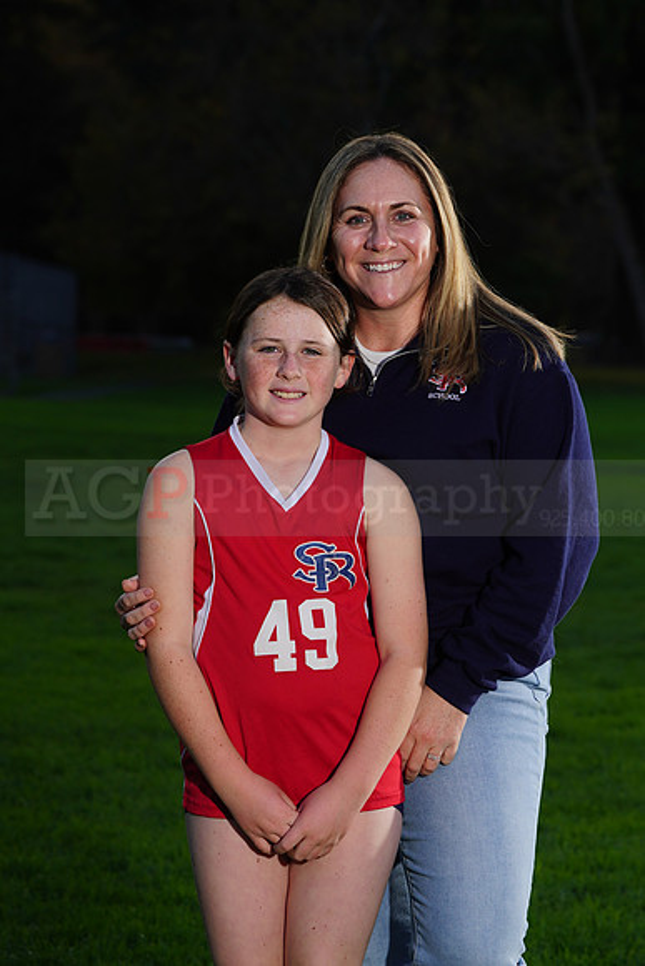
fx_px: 4512
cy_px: 483
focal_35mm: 168
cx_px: 322
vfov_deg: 12.2
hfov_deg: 8.2
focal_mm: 168
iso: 200
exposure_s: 1/250
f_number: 10
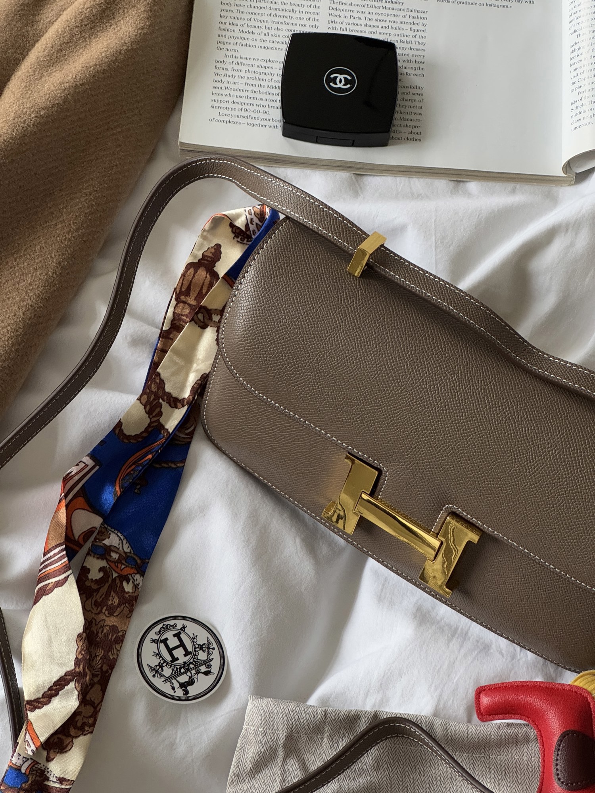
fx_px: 1765
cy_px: 396
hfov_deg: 19.1
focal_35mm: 77
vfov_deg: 25.3
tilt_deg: -68.7
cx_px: 298
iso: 250
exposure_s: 1/60
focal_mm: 9
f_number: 2.8
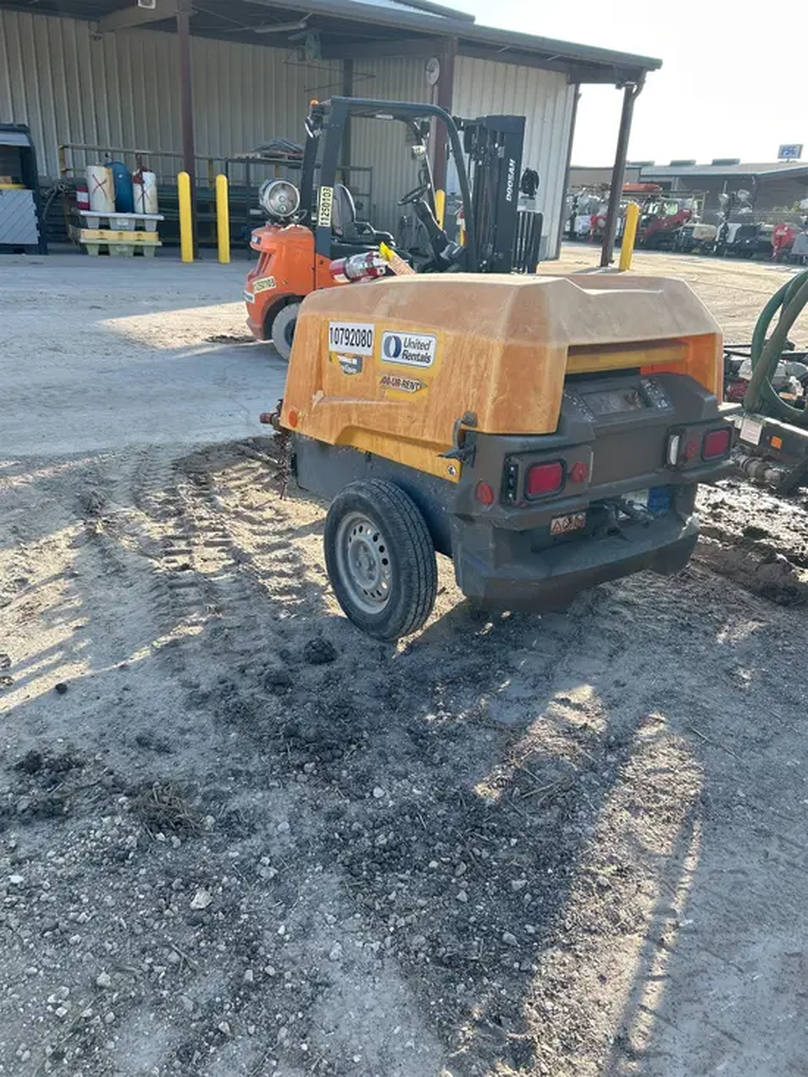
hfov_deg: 53.1
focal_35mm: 26
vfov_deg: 67.3
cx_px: 404
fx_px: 809
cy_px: 538
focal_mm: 5.7
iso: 50
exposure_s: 1/1252
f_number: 1.5
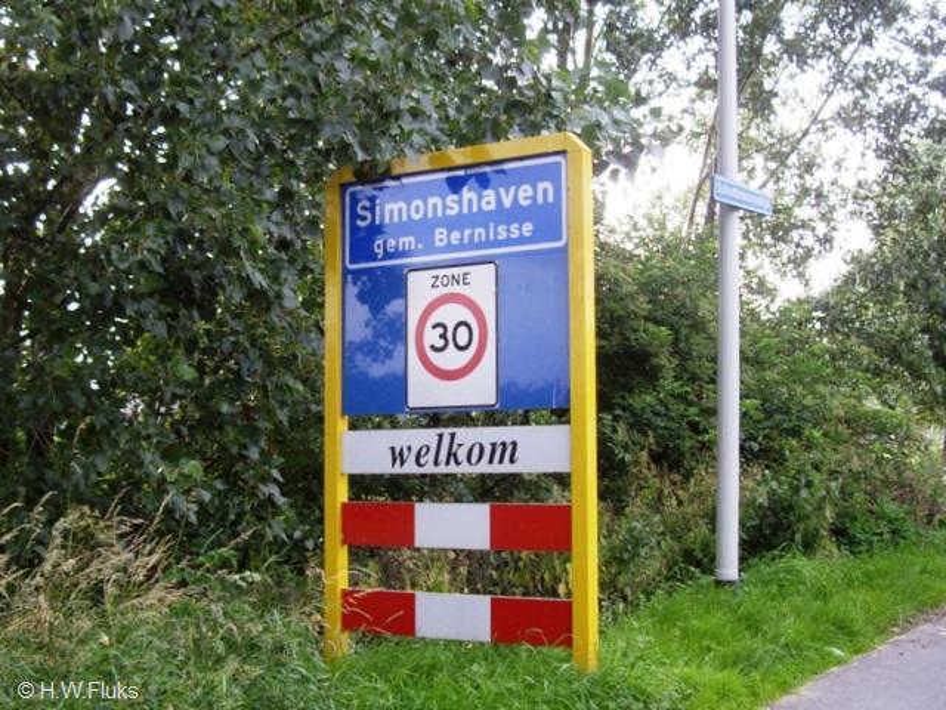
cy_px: 355
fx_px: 1038
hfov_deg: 49.0
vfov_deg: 37.7
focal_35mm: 38
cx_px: 473
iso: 100
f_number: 2.8
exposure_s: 1/100
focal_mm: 7.9
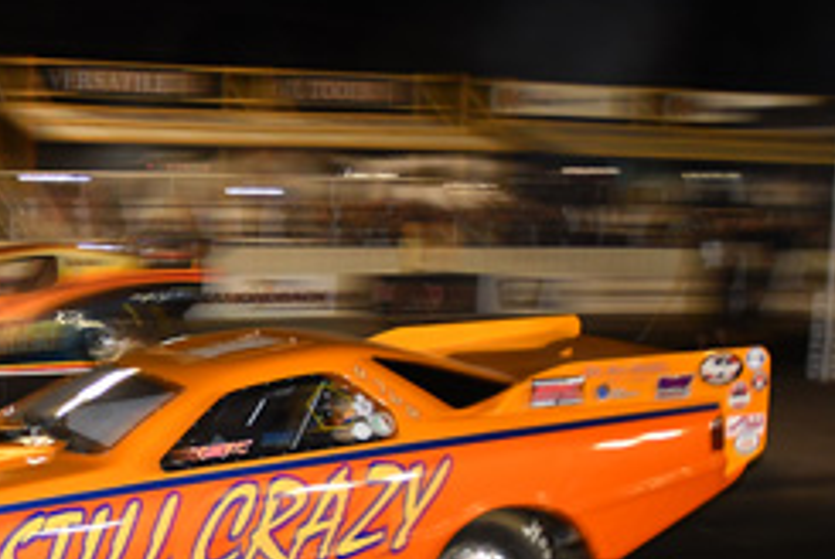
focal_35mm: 49
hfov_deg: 37.3
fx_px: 1138
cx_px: 61
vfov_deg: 27.2
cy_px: 419
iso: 400
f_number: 2.8
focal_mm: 16
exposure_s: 1/50
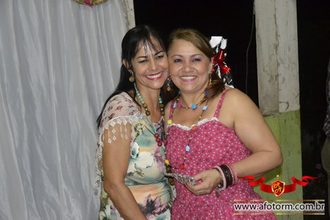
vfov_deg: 20.6
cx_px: 165
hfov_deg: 30.5
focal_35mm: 66
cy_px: 110
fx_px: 605
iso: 3200
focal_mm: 44
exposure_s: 1/60
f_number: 4.5
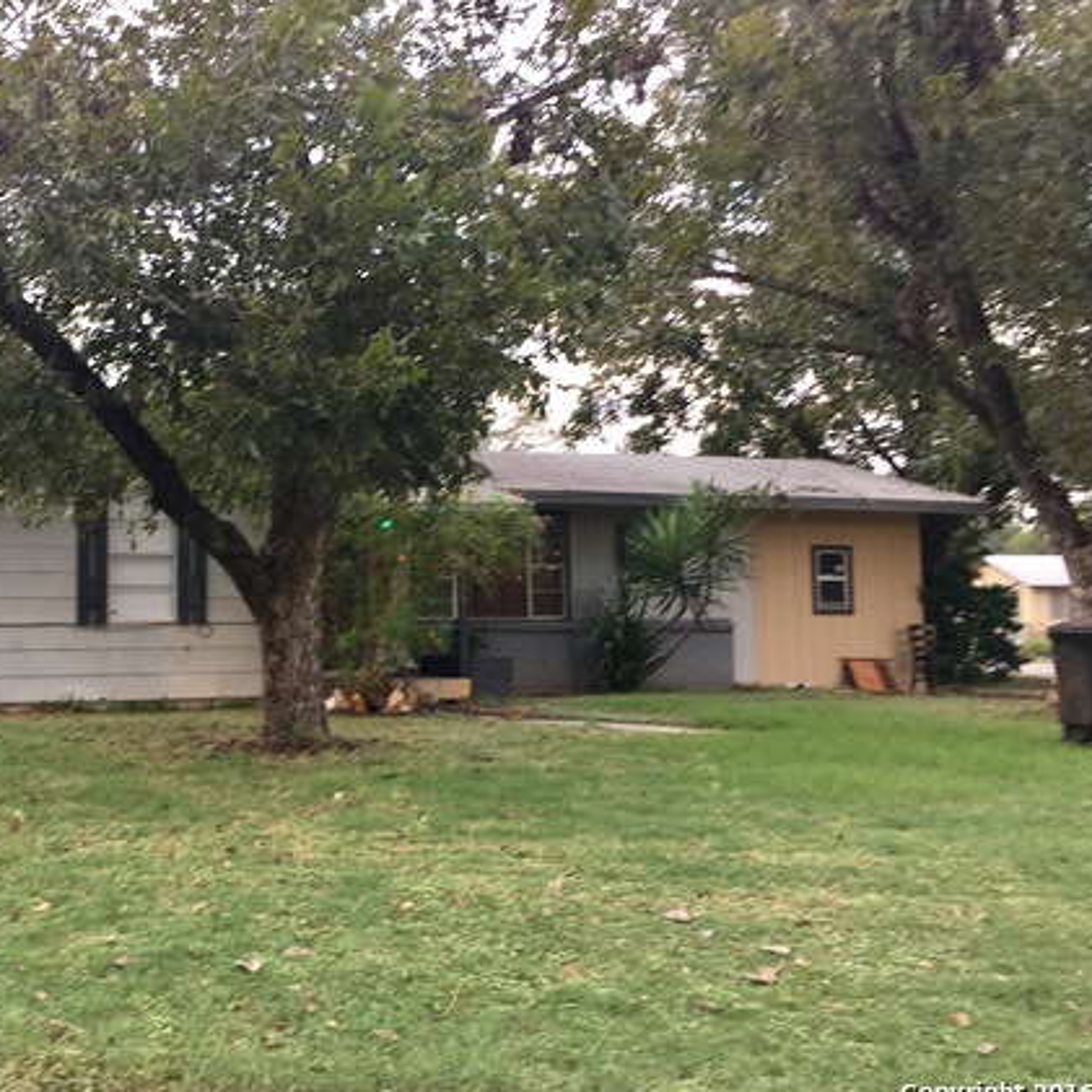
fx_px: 1392
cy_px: 514
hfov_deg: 41.6
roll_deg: +2.0
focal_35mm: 39
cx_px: 272
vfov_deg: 42.8
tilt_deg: +3.9
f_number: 2.2
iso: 25
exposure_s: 1/40
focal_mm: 4.15
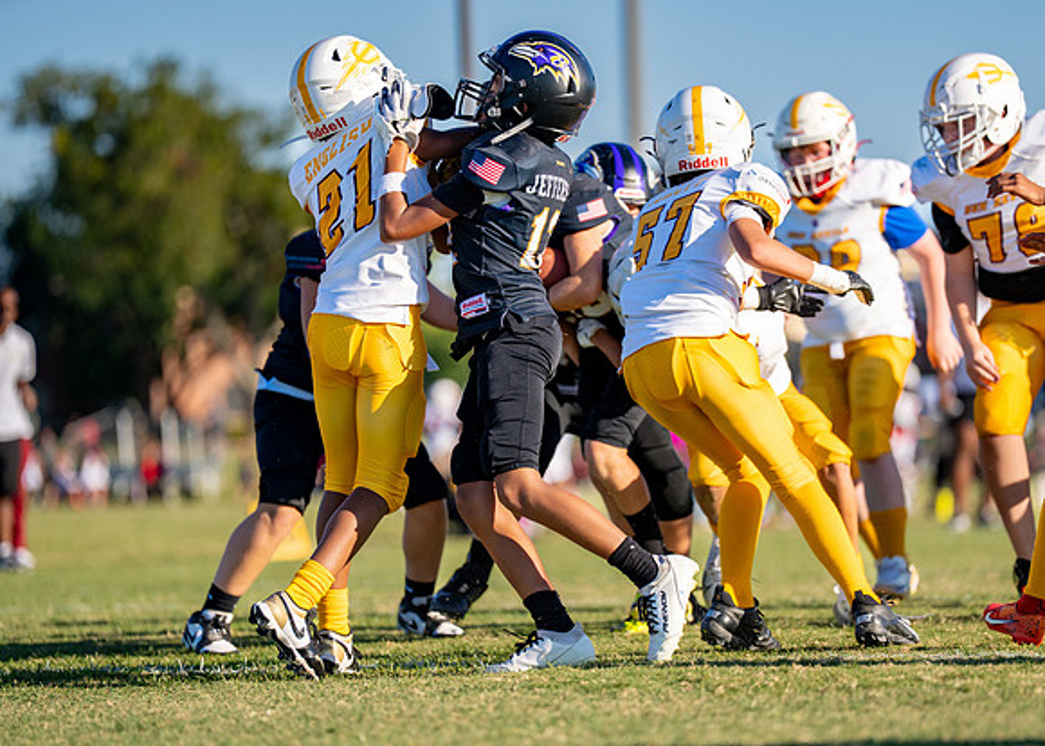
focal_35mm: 236
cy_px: 412
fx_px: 7012
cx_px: 626
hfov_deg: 8.5
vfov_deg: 6.1
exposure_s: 1/3200
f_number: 2.8
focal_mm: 200
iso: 160
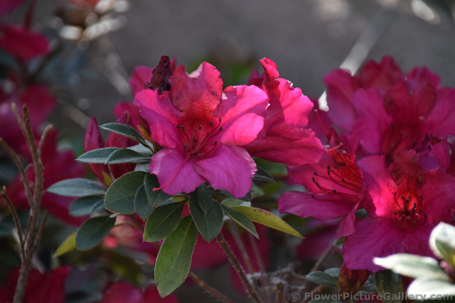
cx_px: 228
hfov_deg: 5.5
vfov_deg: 3.7
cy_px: 152
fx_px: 4739
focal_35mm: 375
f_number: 6.3
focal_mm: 250
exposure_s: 1/250
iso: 450
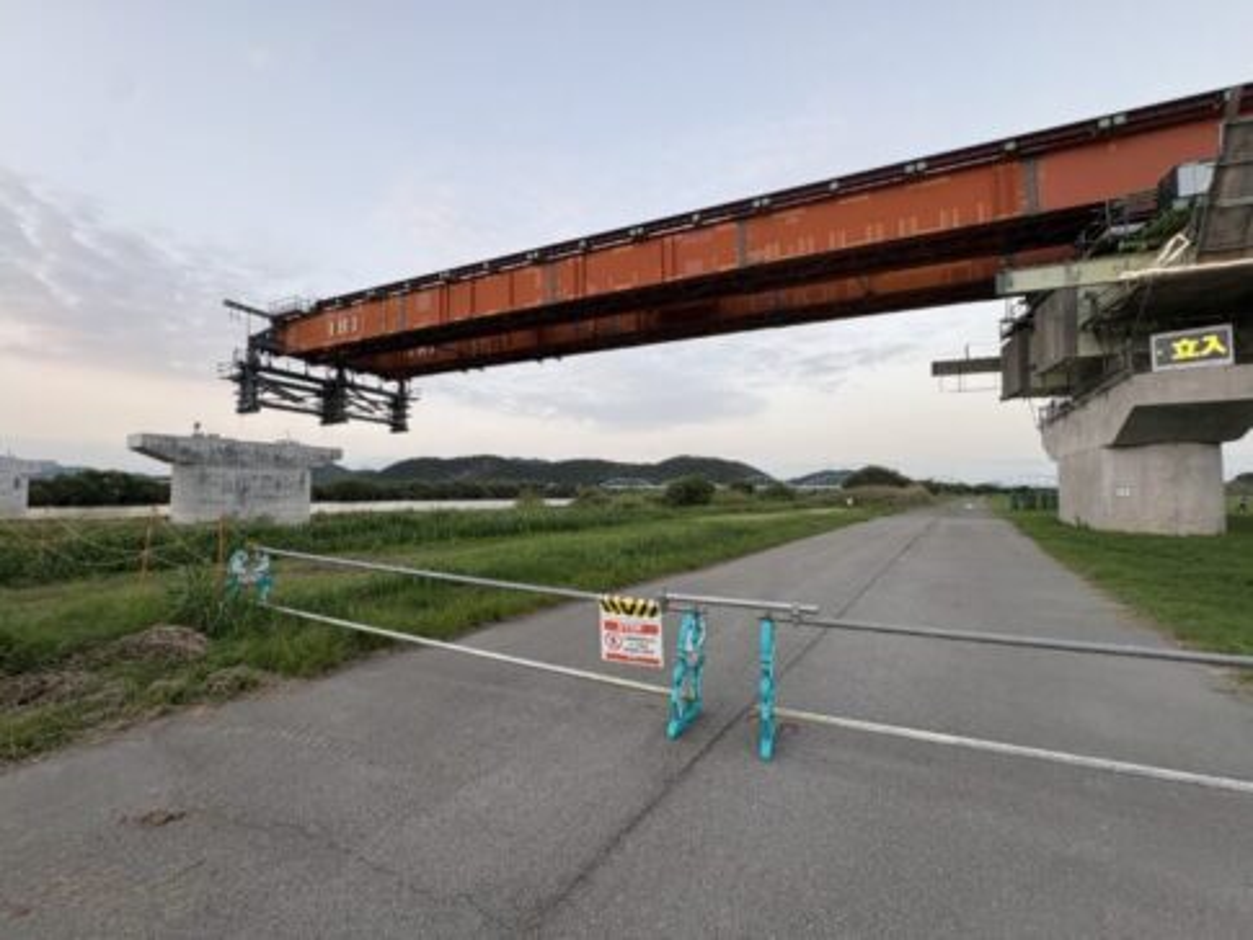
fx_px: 507
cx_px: 626
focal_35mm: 14
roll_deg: -0.4
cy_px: 470
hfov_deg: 102.0
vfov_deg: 85.7
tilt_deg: +2.4
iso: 80
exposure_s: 1/120
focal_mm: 2.22
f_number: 2.2
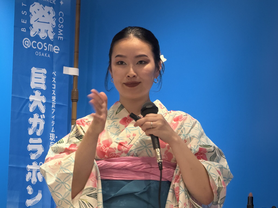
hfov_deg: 15.8
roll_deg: -1.4
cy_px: 119
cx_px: 129
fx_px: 1004
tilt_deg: +7.8
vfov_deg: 11.9
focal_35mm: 125
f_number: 2.8
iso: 320
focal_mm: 16.89
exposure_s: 1/120
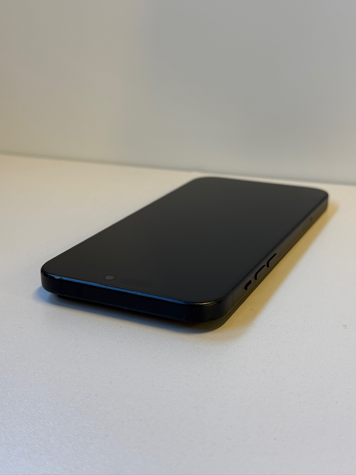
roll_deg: +1.0
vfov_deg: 39.7
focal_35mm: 48
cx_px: 178
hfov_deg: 30.3
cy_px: 238
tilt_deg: -21.6
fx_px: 658
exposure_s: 1/50
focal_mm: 6.76
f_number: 1.78
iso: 100
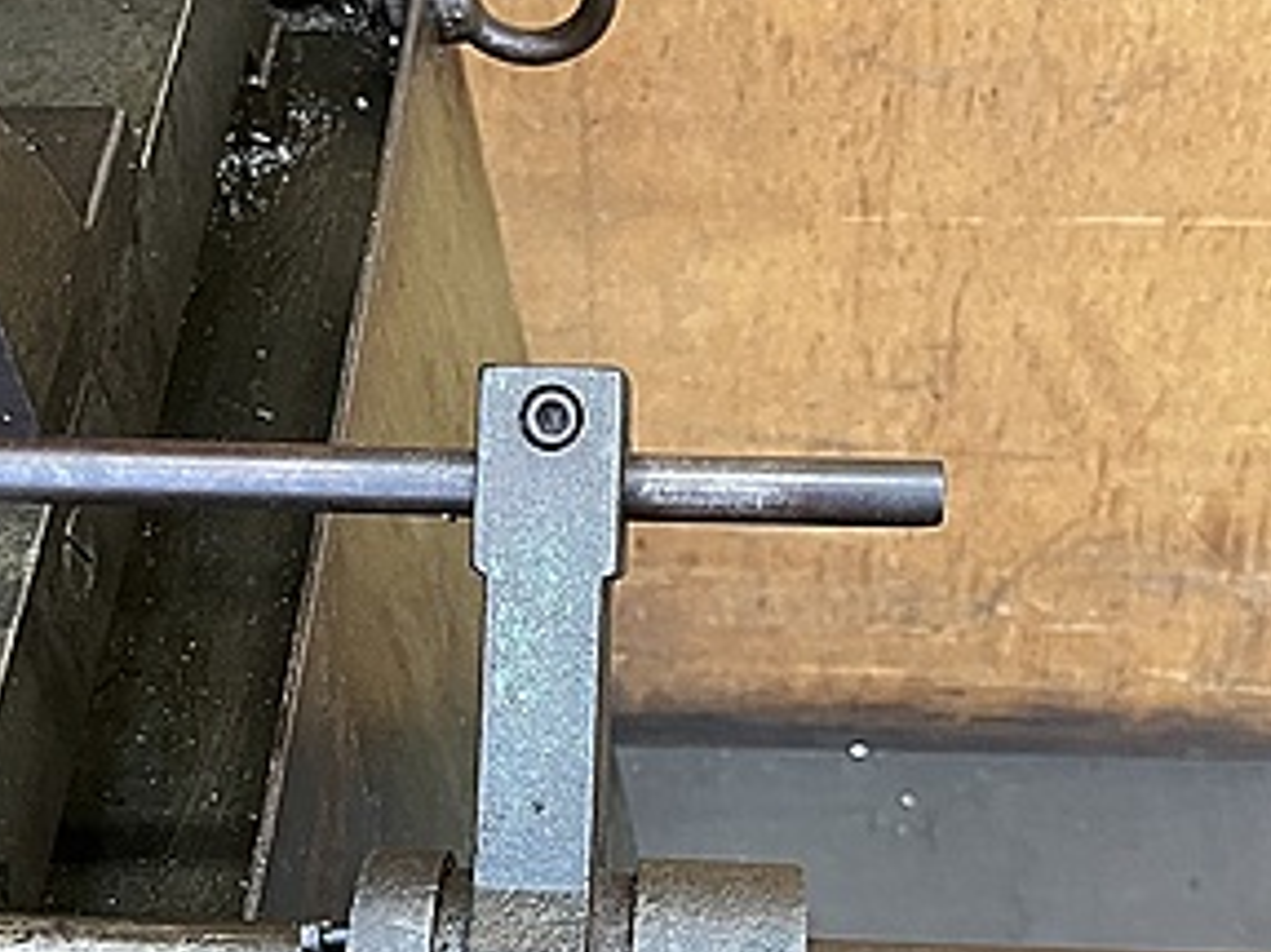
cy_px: 775
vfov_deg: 24.8
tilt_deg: -54.9
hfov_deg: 33.2
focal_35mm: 58
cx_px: 638
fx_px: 2129
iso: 400
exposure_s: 1/60
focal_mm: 5.1
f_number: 1.6
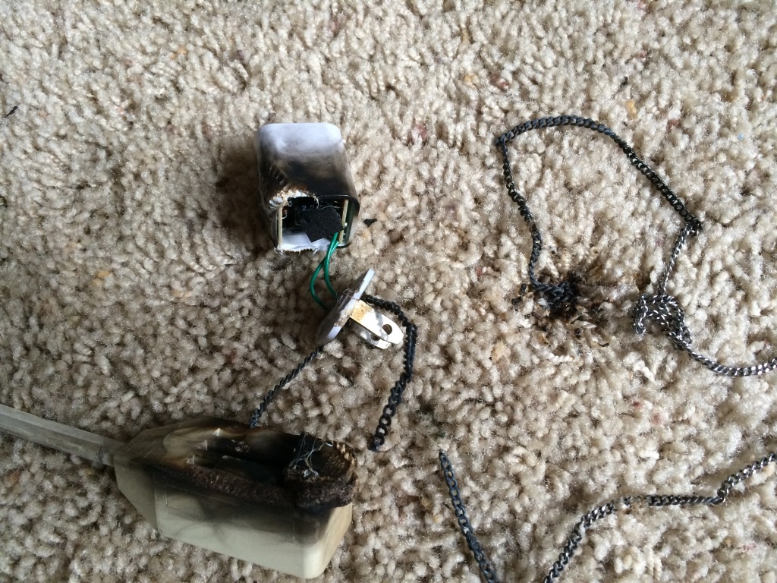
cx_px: 388
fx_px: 651
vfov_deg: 48.2
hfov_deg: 61.7
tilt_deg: -74.0
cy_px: 292
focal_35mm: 29
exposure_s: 1/30
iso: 160
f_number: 2.2
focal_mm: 4.15
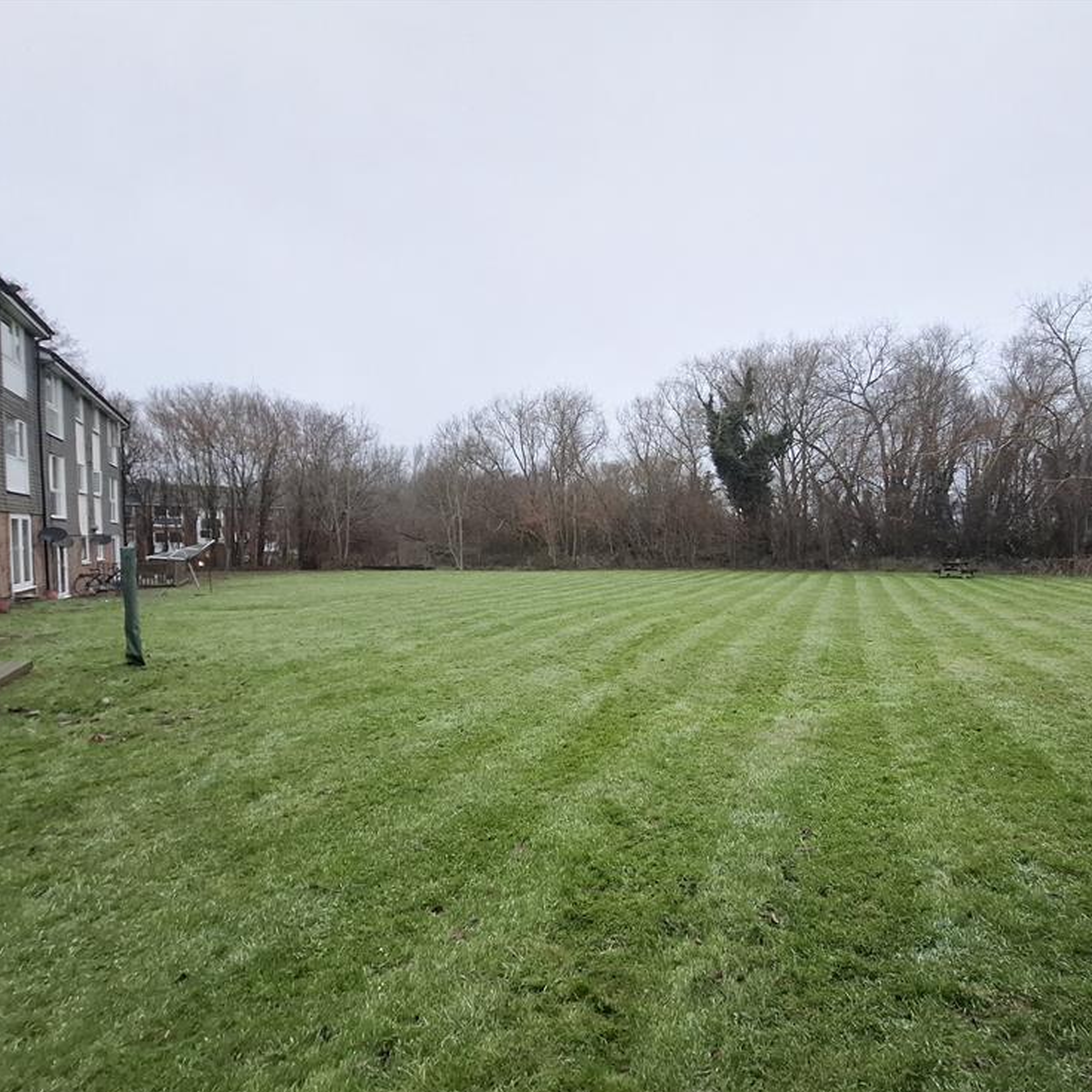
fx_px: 571
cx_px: 652
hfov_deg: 86.4
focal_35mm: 16
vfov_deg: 87.4
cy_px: 566
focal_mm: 1.74
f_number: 2.2
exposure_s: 1/25
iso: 160
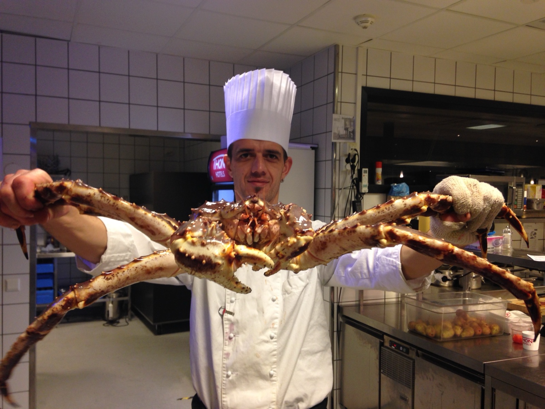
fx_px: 520
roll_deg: -1.1
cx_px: 272
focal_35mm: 33
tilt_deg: -1.7
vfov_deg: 42.9
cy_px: 204
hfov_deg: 55.4
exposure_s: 1/20
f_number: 2.4
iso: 64
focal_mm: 4.12
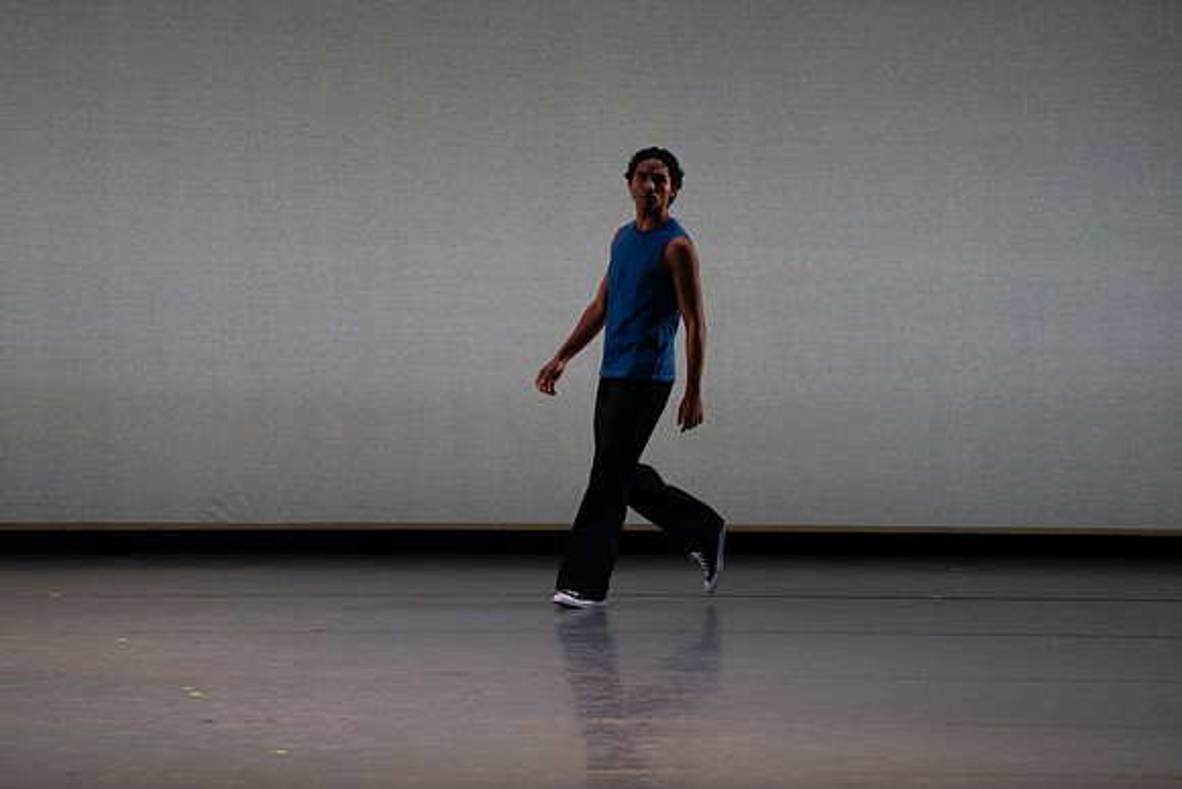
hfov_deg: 6.2
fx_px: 10936
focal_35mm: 333
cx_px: 591
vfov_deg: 4.1
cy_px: 394
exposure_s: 1/400
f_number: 9
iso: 5000
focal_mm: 333
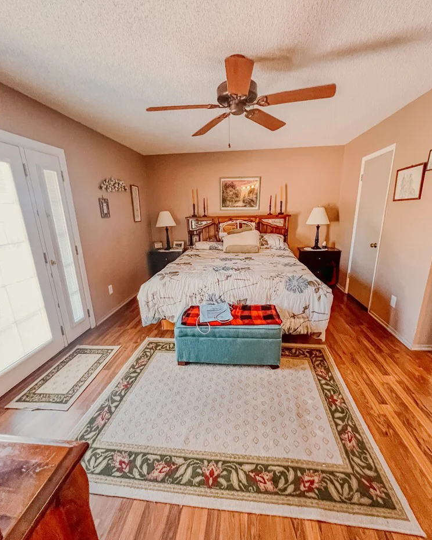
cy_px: 279
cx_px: 218
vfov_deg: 100.7
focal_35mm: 14
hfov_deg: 88.0
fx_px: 224
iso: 500
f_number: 1.8
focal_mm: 1.57
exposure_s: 1/60
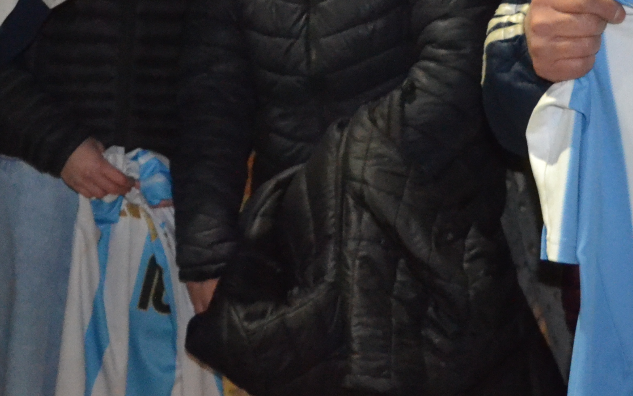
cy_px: -66
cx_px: 274
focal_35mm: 99
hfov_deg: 21.0
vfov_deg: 12.9
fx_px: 1708
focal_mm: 22
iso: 2800
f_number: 3.8
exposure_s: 1/60
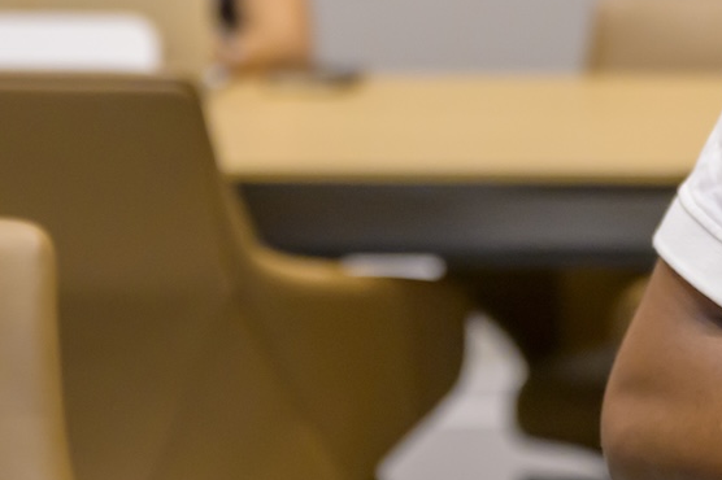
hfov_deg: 8.0
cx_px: 551
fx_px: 5171
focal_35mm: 258
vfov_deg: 5.3
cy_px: -42
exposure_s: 1/250
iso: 2500
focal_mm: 70
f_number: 3.2
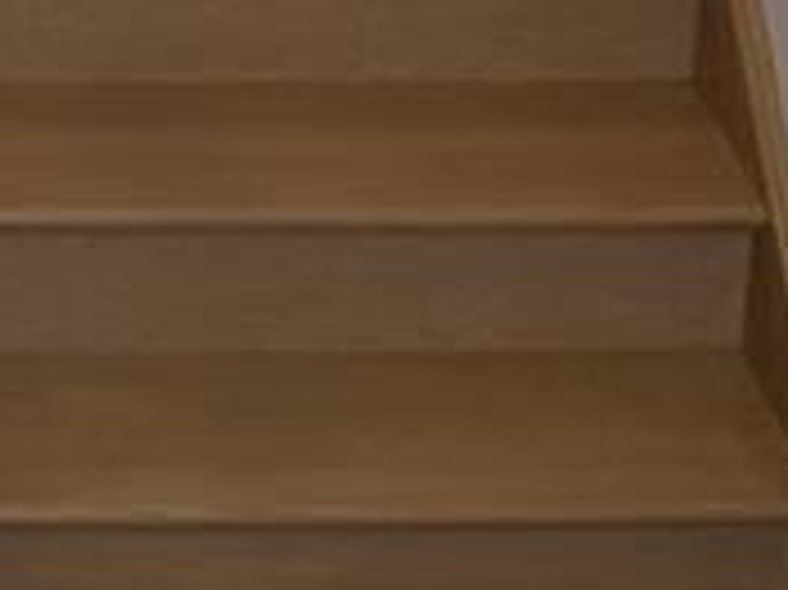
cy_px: -844
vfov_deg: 8.8
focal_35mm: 152
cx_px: -446
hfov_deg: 12.3
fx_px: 3458
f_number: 7.1
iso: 200
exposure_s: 1/60
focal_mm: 18
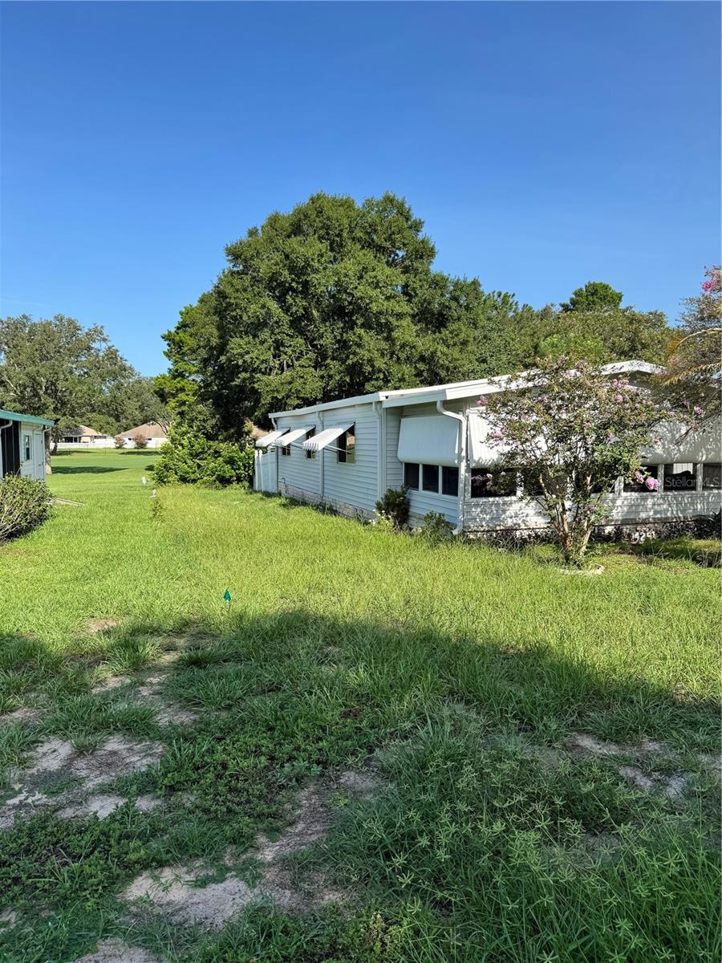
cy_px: 482
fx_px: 667
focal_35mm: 24
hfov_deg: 56.8
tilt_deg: -4.7
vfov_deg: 71.6
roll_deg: +0.2
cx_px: 361
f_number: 1.78
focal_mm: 6.76
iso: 80
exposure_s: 1/2710
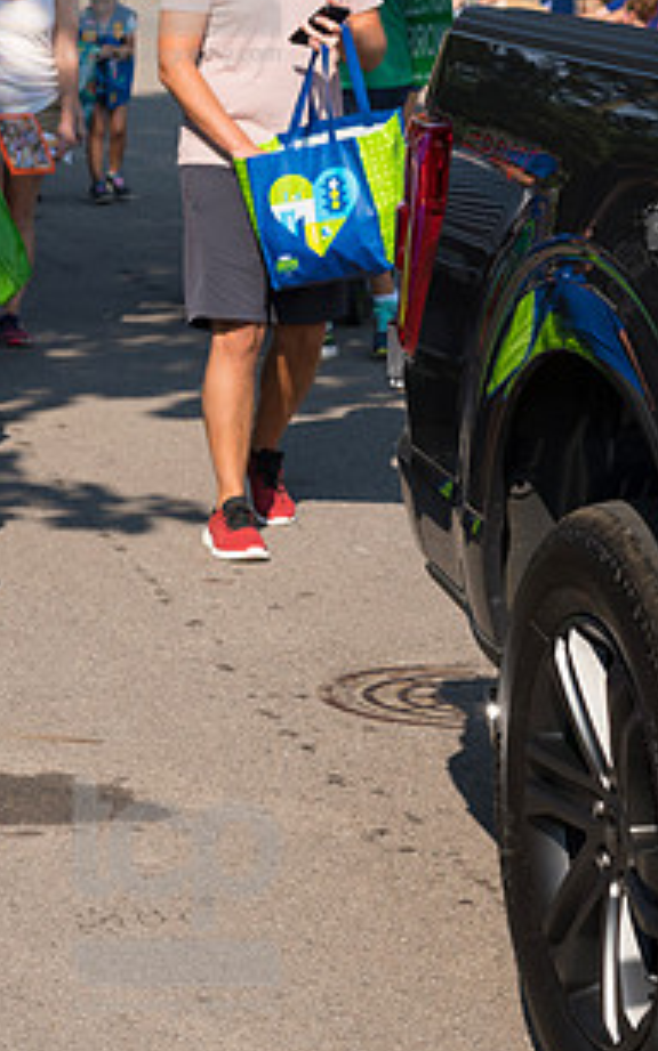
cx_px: -308
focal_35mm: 127
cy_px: 416
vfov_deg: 16.4
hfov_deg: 10.0
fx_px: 3642
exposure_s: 1/800
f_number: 6.3
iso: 320
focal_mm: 66
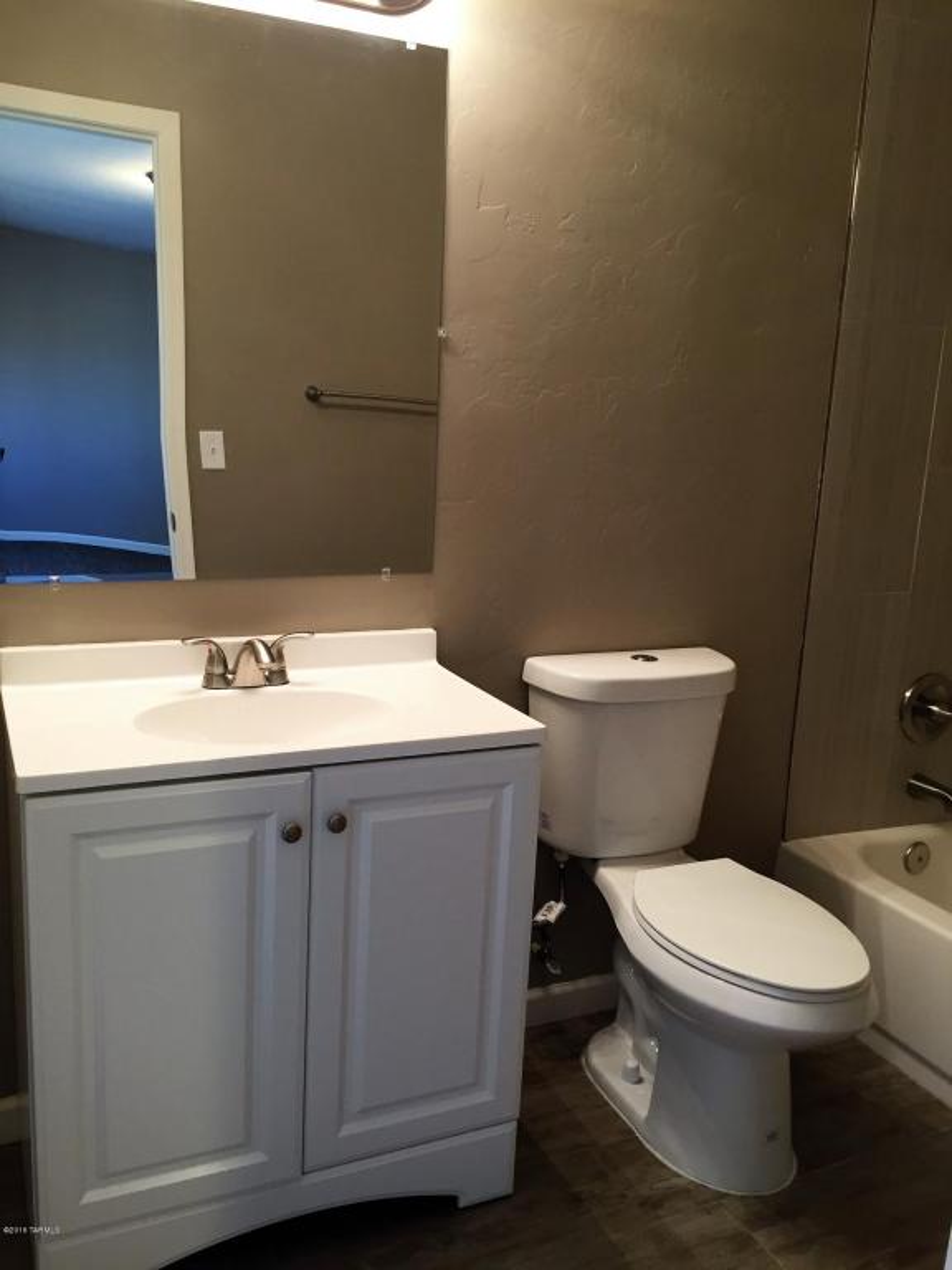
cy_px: 635
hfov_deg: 48.2
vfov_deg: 61.7
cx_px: 476
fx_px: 1063
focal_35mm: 29
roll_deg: -2.6
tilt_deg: -12.1
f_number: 2.2
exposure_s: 1/30
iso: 80
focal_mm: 4.15
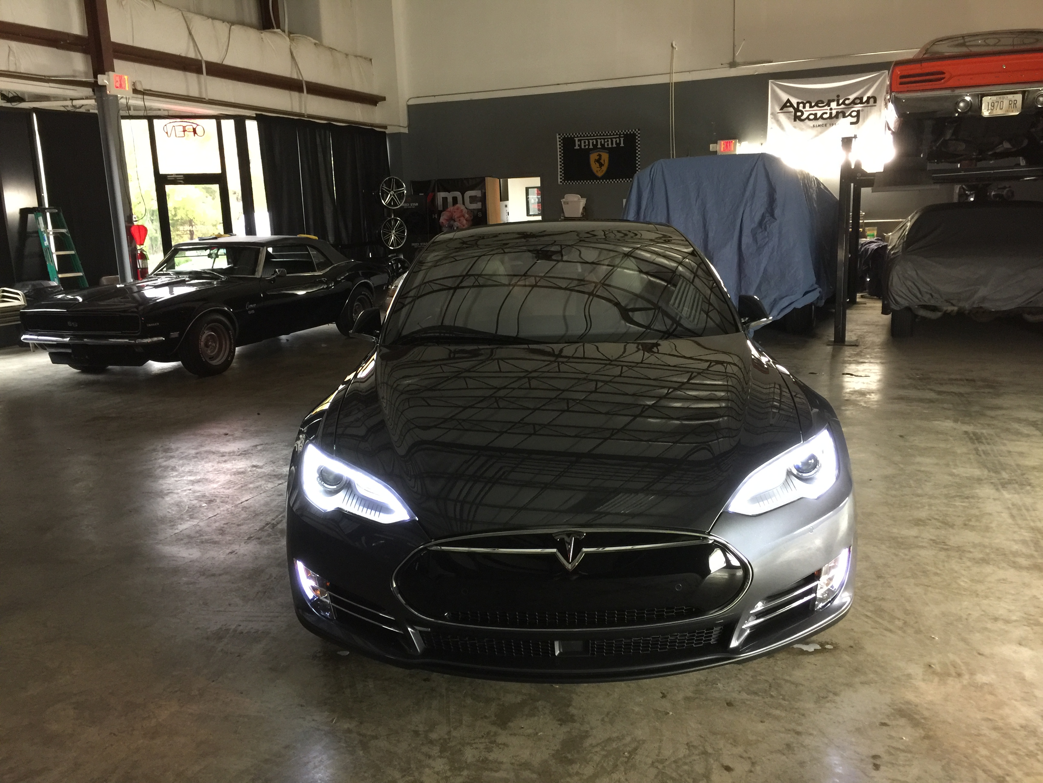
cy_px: 392
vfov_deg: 48.2
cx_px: 522
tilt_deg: -11.8
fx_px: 874
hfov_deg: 61.7
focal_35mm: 29
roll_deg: +1.1
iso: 125
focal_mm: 4.15
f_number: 2.2
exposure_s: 1/8
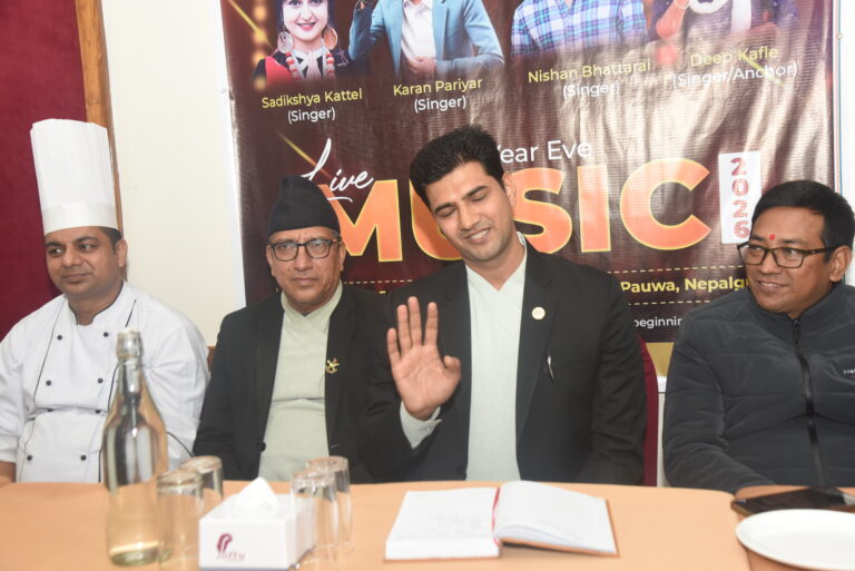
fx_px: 1046
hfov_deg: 44.5
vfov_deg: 30.6
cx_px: 428
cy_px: 286
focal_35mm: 44
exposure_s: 1/100
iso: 2000
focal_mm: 44
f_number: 7.1
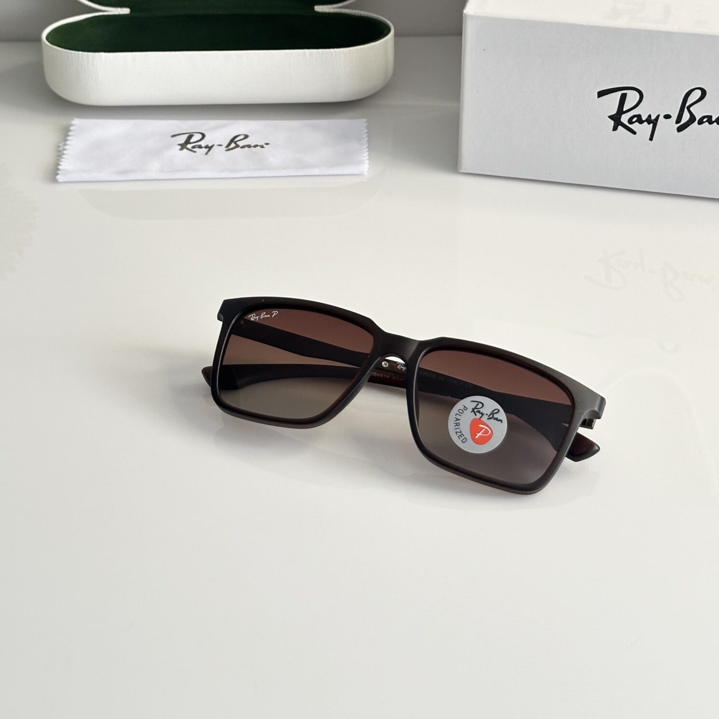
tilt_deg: -29.7
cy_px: 172
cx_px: 332
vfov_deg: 23.4
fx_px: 1715
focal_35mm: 73
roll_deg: +0.8
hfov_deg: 23.7
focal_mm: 6.86
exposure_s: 1/100
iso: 100
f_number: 1.78
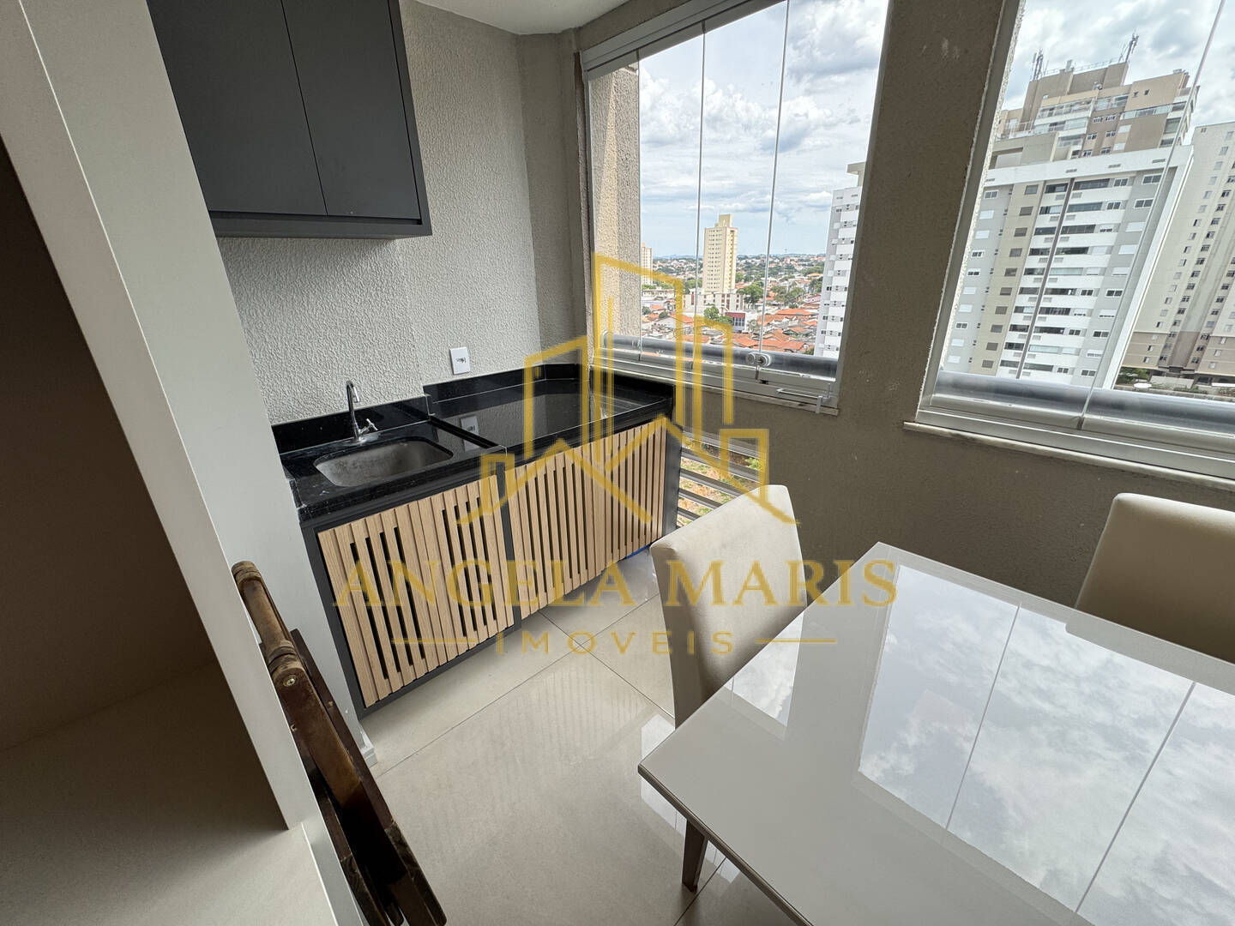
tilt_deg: -21.2
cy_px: 463
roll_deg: +1.5
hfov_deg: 102.1
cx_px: 618
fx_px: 499
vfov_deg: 85.7
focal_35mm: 14
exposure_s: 1/352
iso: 40
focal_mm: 2.22
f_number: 2.2
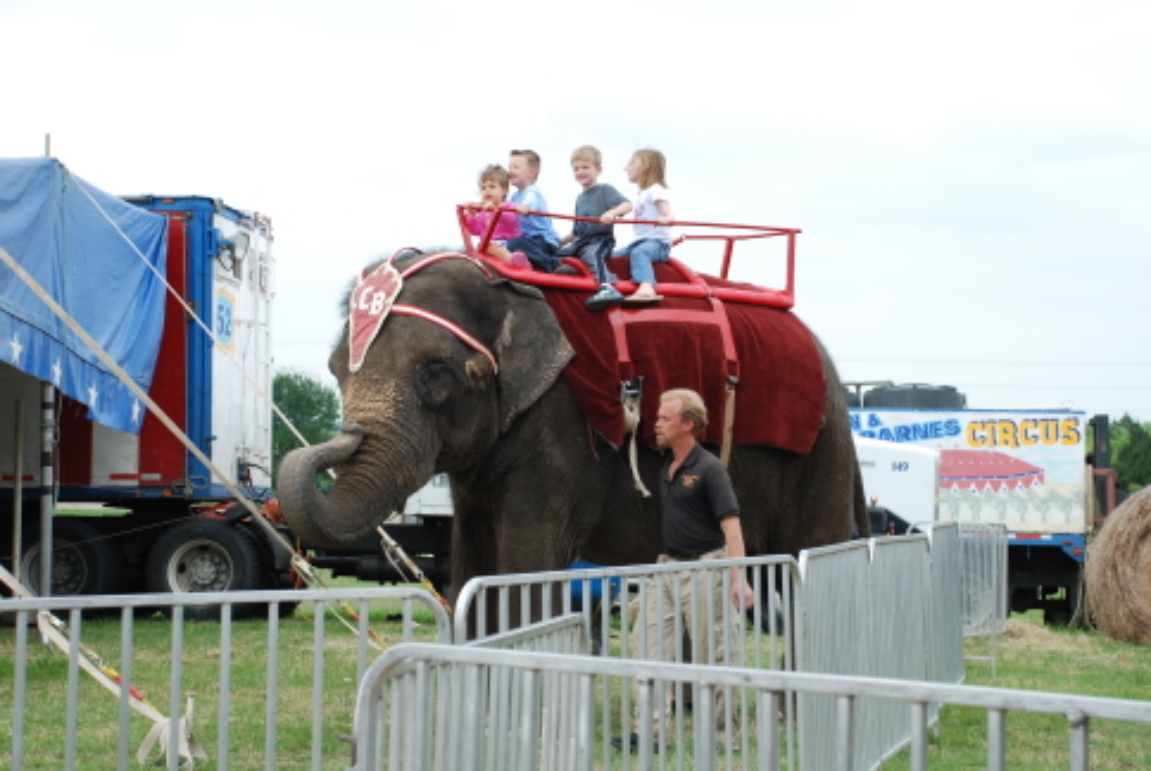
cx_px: 576
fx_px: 2401
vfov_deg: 18.2
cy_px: 386
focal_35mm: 75
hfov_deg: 27.0
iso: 180
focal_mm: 50
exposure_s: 1/125
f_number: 5.6
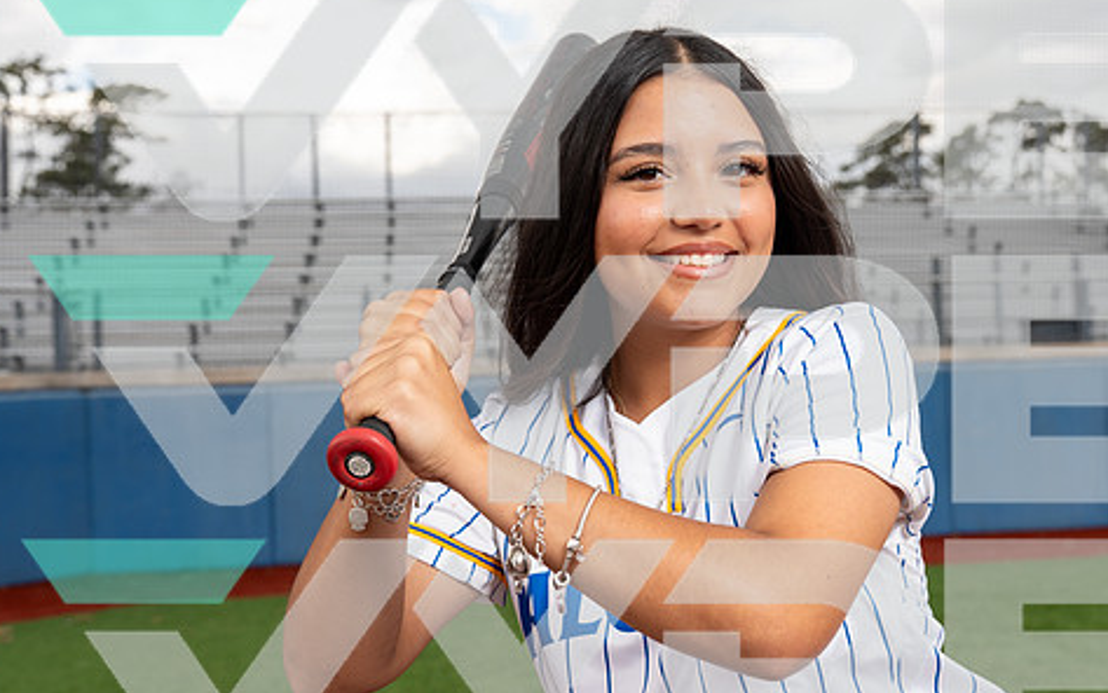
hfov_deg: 40.2
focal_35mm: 50
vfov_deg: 25.8
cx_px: 625
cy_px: 380
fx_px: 1510
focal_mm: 40
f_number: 5.6
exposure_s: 1/250
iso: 160
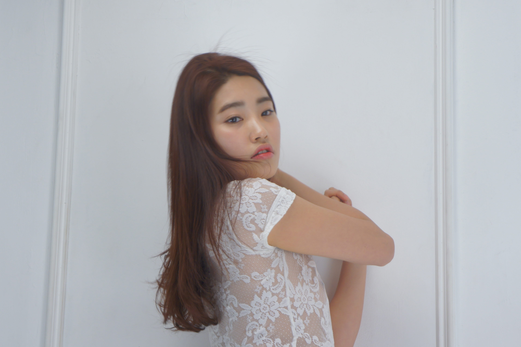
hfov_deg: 20.7
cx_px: 277
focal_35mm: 99
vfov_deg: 13.9
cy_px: 190
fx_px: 1426
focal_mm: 55
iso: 250
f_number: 5.6
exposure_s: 1/100
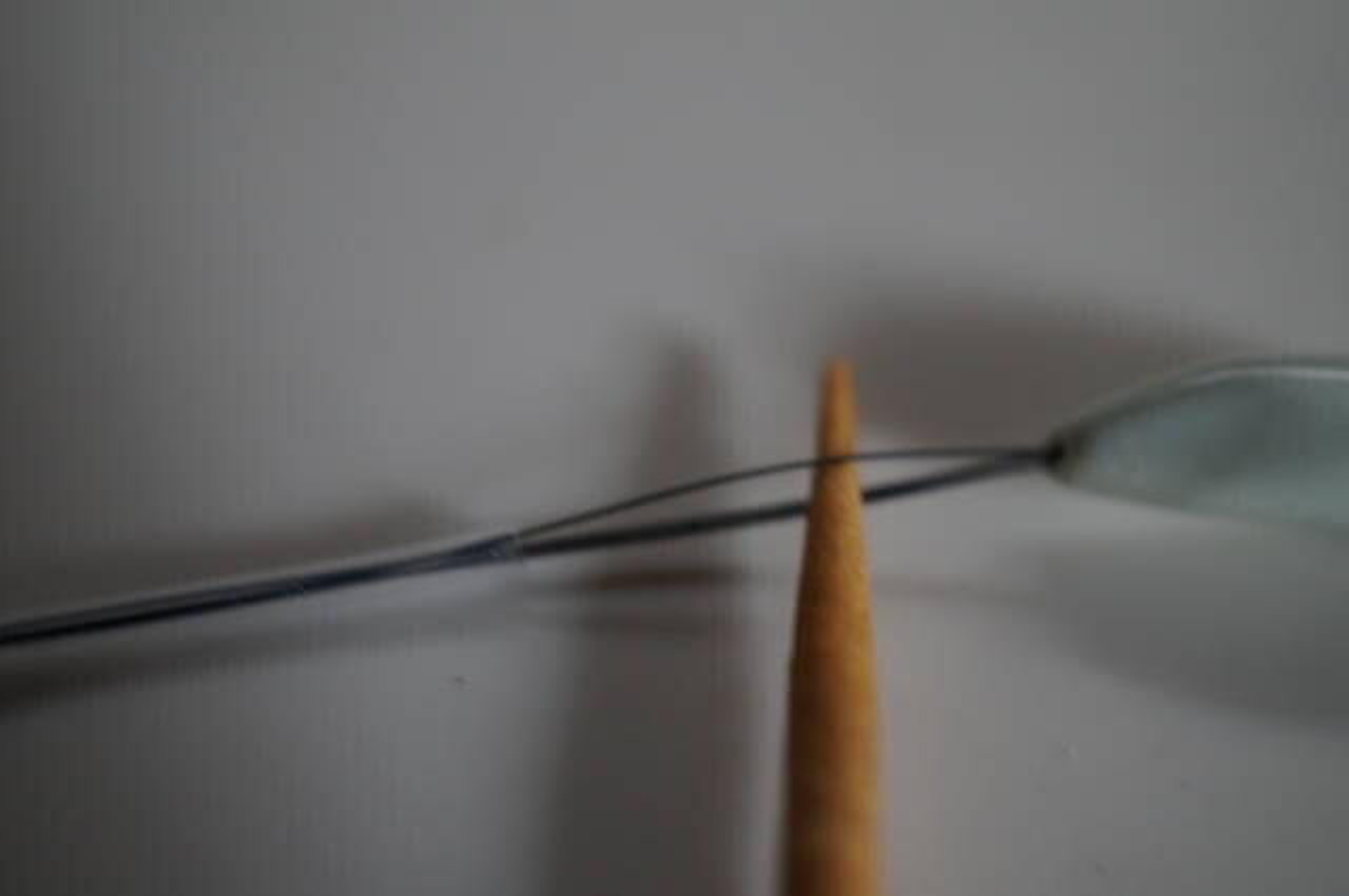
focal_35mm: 45
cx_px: 674
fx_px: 1684
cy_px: 448
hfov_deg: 43.7
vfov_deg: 29.8
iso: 800
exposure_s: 1/60
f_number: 4
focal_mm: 30
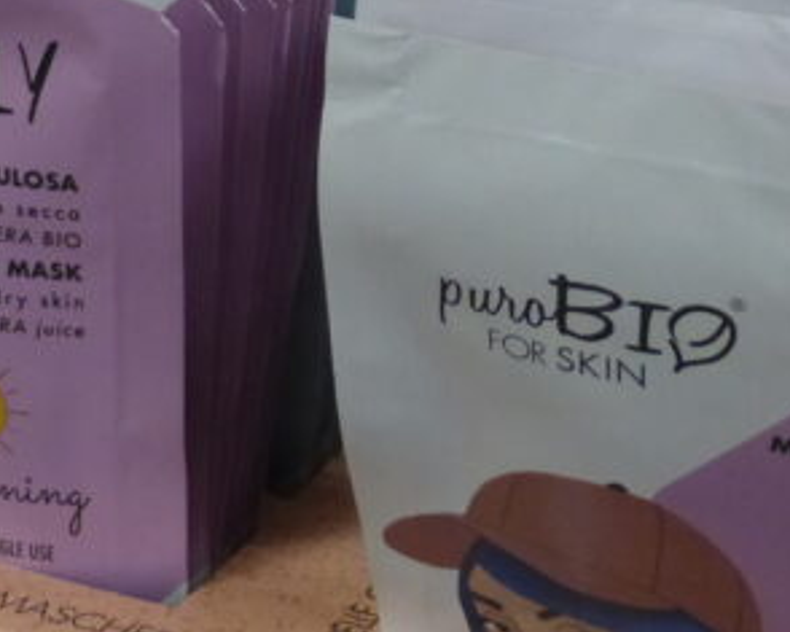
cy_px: -11
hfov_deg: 22.4
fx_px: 1987
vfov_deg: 17.6
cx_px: 505
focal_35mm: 85
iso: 400
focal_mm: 4.3
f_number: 3.3
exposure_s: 1/60
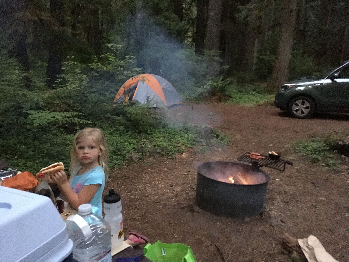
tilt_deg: -10.8
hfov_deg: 61.7
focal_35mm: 29
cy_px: 131
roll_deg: -0.9
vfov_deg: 48.2
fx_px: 292
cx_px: 174
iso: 1600
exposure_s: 1/15
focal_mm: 4.15
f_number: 2.2
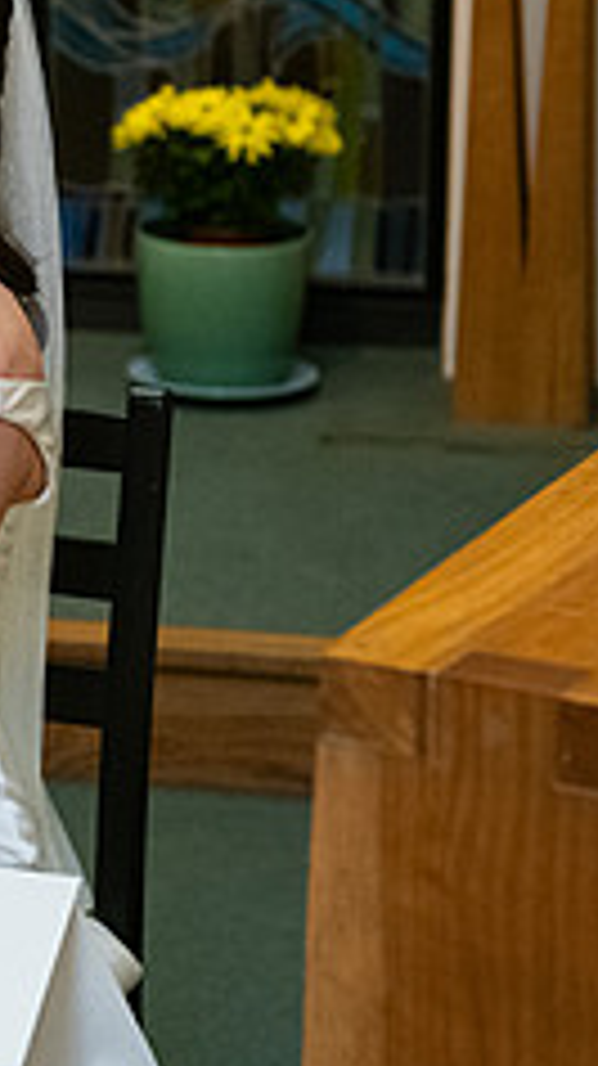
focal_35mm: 154
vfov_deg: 13.9
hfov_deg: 7.8
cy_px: 227
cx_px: -229
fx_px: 4349
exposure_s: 1/160
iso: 1600
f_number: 3.5
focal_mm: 60
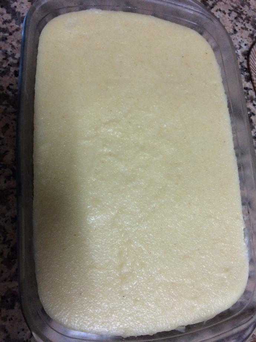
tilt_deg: -70.6
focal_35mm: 29
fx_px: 286
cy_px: 171
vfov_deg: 61.7
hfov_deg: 48.2
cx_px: 128
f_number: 2.2
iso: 320
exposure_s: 1/25
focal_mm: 4.15
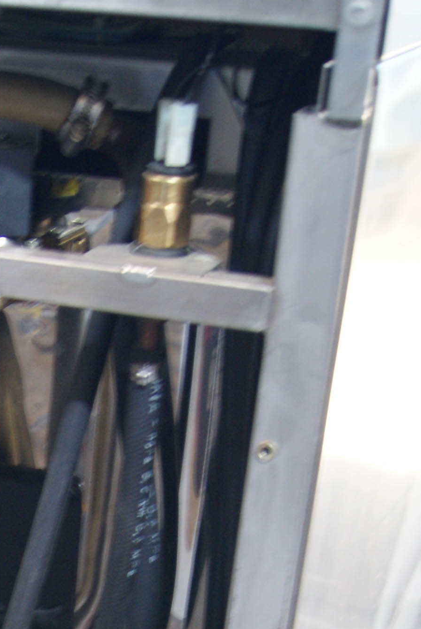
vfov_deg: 19.3
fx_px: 1662
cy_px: 888
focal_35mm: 95
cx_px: -126
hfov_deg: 13.9
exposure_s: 1/3
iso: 400
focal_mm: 22
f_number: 4
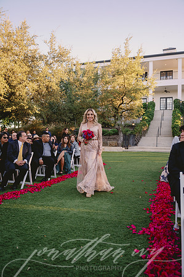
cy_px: 138
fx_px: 231
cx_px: 92
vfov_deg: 62.0
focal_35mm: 30
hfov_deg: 43.5
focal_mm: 30
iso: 320
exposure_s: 1/640
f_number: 2.8
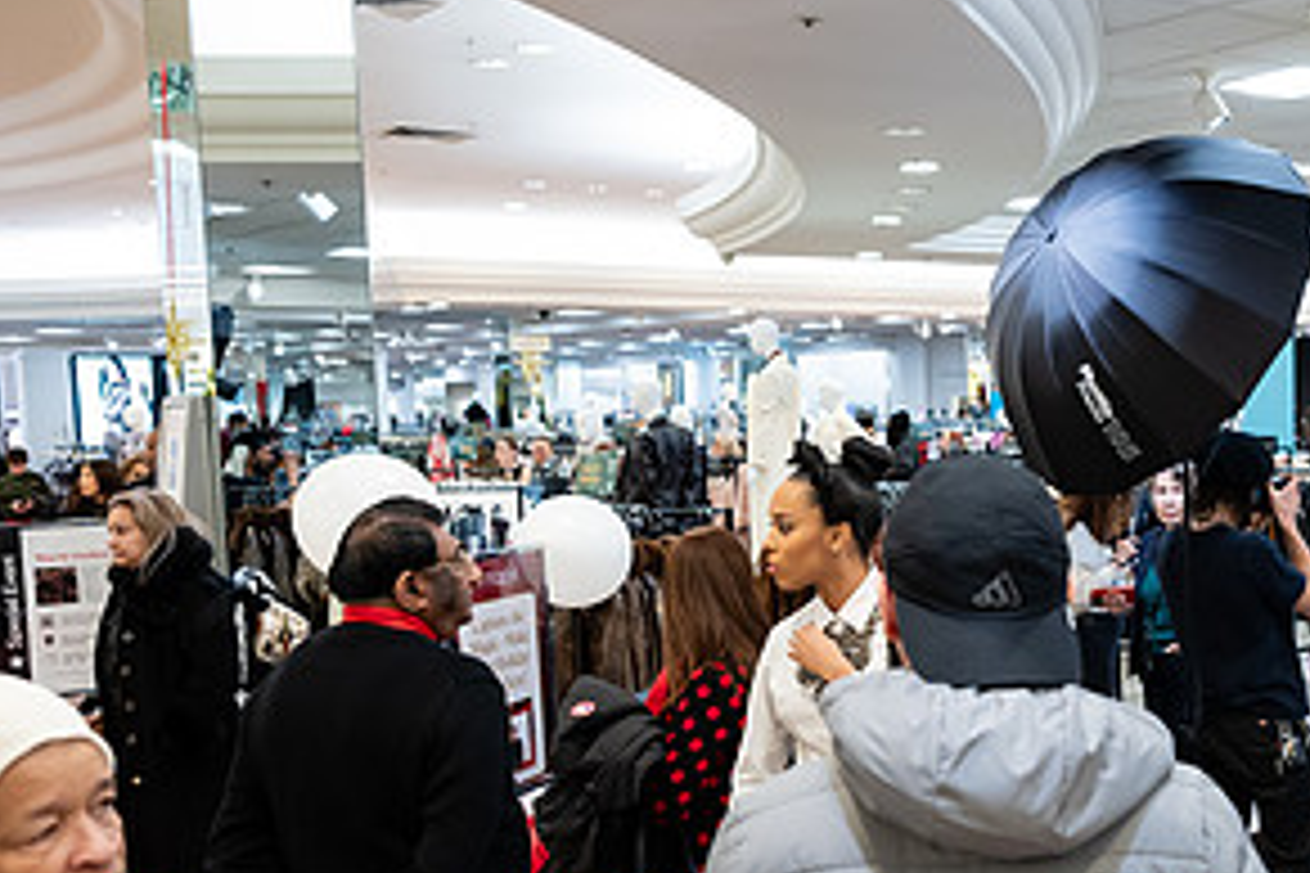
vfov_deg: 27.9
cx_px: 1157
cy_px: 583
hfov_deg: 38.5
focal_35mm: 48
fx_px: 1747
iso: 1000
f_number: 3.2
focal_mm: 24
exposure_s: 1/125
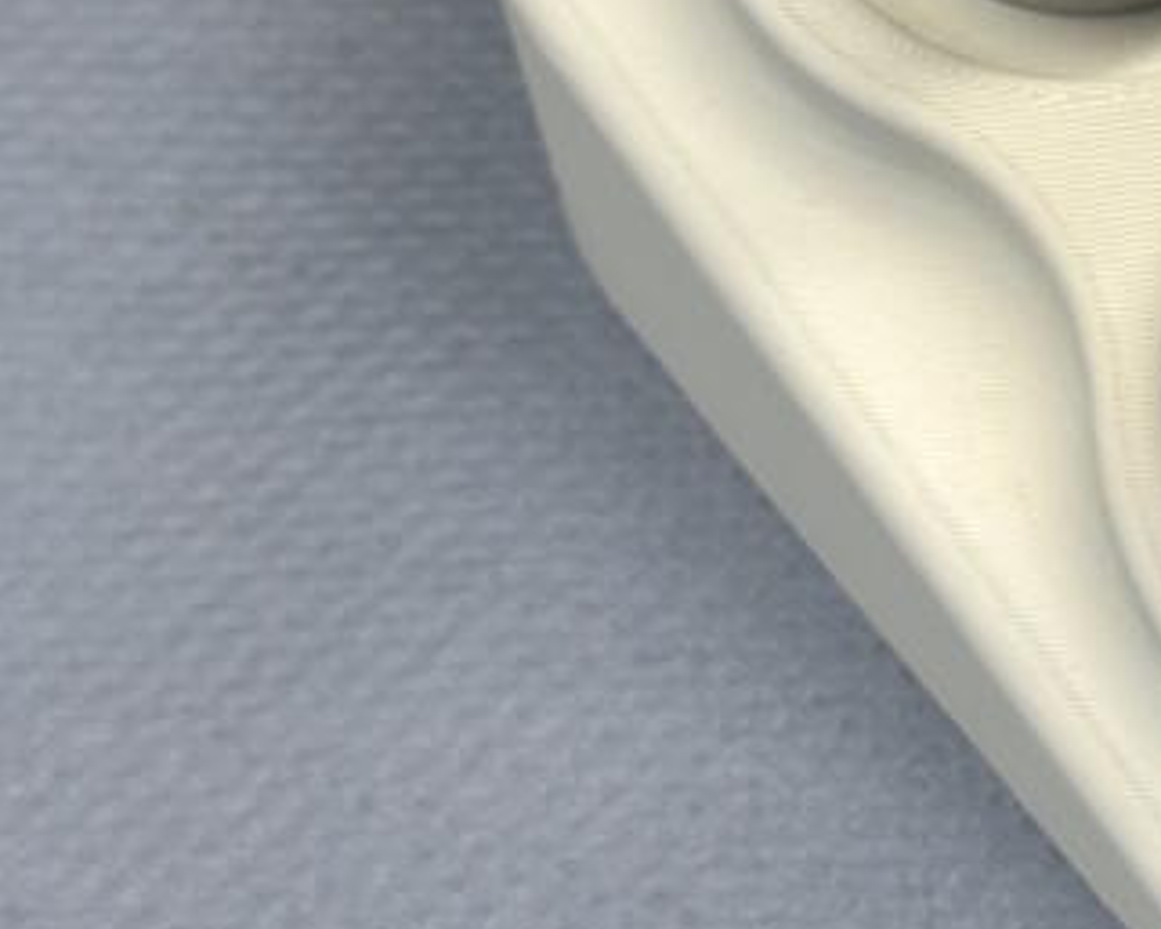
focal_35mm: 146
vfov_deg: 10.5
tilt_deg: -54.2
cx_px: 1487
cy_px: 51
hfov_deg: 12.8
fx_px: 5018
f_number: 1.78
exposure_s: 1/151
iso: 50
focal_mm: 6.86
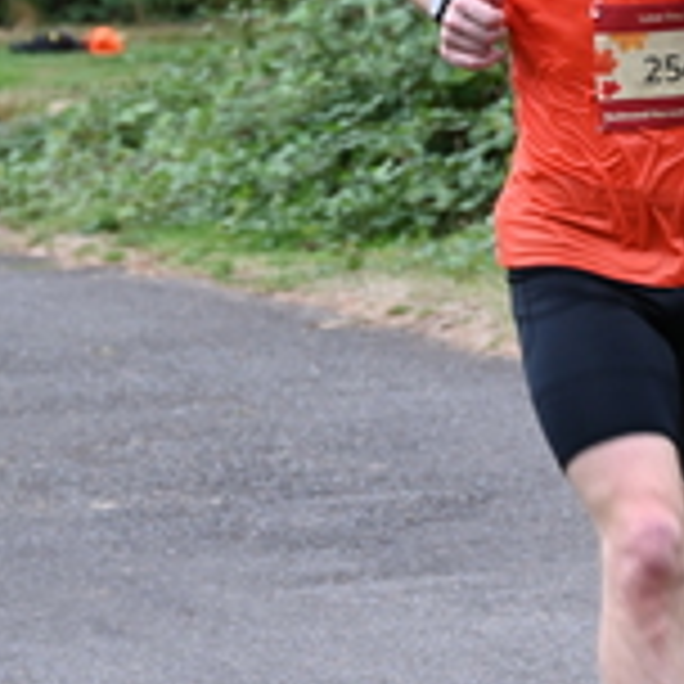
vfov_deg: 5.5
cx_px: 616
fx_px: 7154
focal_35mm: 320
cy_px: -7
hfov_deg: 5.5
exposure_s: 1/125
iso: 900
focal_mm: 104
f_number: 6.3
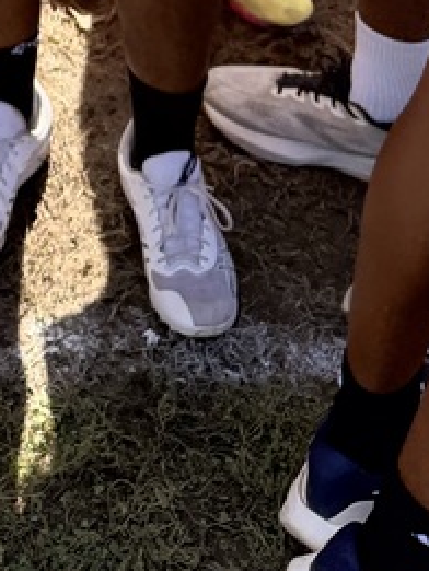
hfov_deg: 14.9
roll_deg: -0.6
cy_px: -516
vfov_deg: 16.6
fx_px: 1552
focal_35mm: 94
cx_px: -155
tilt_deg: -21.6
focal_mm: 6.76
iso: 100
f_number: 1.78
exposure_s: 1/2000
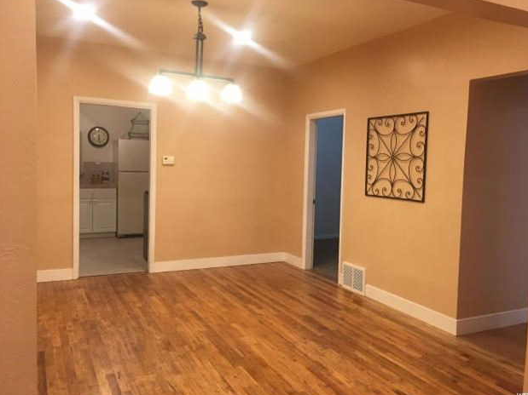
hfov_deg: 60.0
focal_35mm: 30
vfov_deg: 46.8
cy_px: 195
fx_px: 458
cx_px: 271
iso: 50
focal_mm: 4.15
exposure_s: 1/15
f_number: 2.2
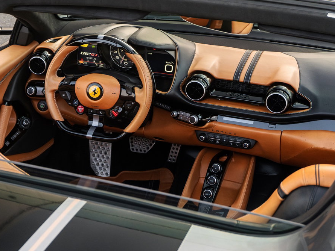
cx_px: 107
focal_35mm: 71
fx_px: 686
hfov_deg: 27.2
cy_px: 102
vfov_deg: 20.7
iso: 2000
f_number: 4.5
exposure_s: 1/160
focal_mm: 27
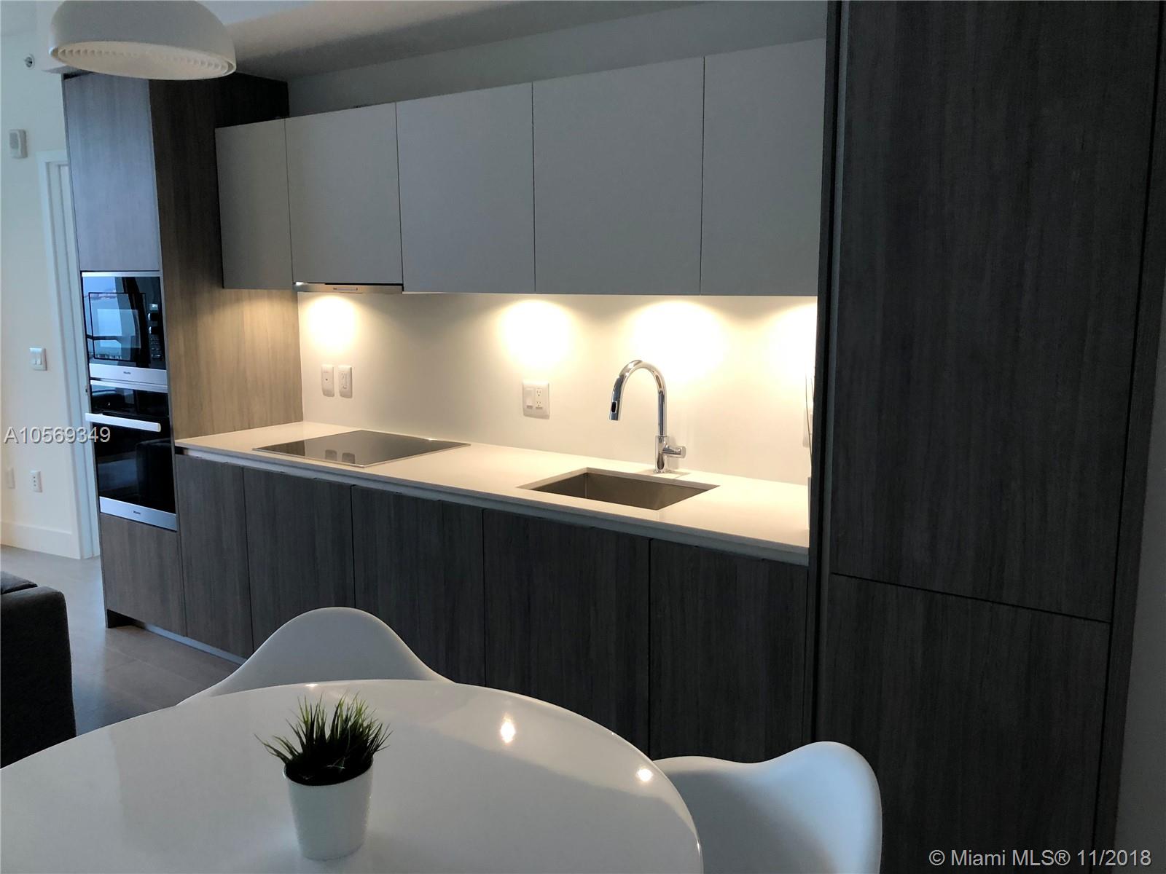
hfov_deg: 63.4
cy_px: 437
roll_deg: -1.1
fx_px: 943
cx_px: 583
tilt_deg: -10.3
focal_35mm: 28
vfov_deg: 49.7
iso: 50
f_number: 1.8
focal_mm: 4
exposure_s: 1/15
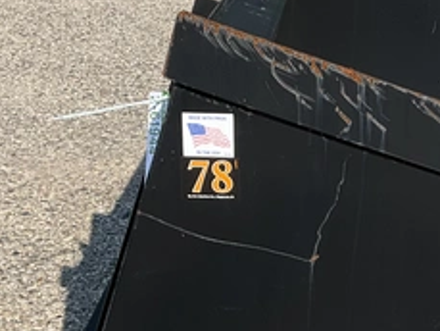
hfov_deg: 20.3
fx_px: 1208
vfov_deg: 15.5
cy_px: 265
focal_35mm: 95
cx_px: 375
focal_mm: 3
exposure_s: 1/1534
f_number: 1.8
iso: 25
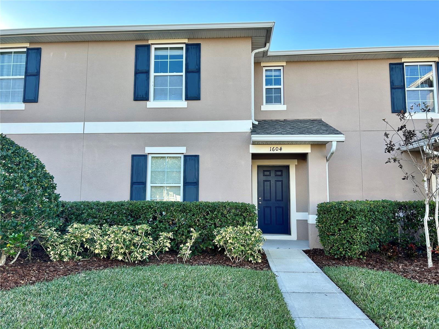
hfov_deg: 67.3
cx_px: 220
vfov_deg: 53.1
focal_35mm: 26
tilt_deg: +6.4
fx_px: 330
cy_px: 164
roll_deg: +0.3
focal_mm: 5.7
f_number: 1.5
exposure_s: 1/552
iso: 50
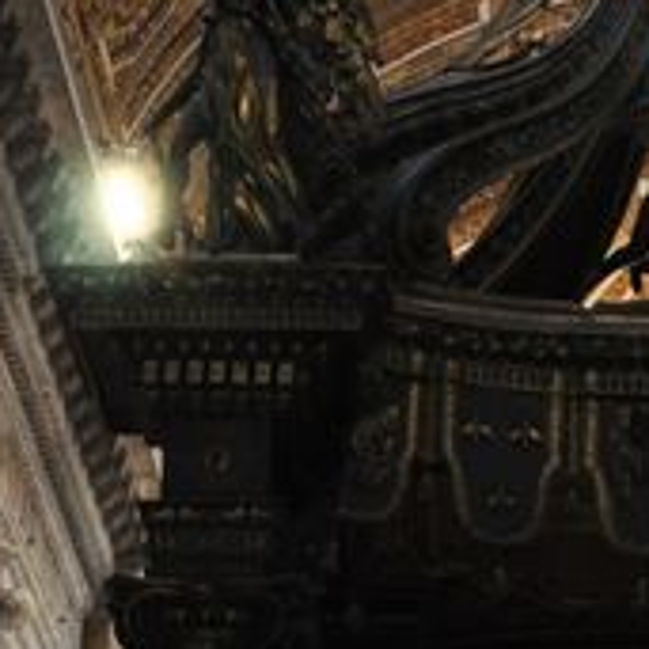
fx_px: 4042
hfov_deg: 9.1
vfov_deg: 9.1
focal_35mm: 191
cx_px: 751
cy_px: -110
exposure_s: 1/13
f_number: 6.3
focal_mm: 25
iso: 800
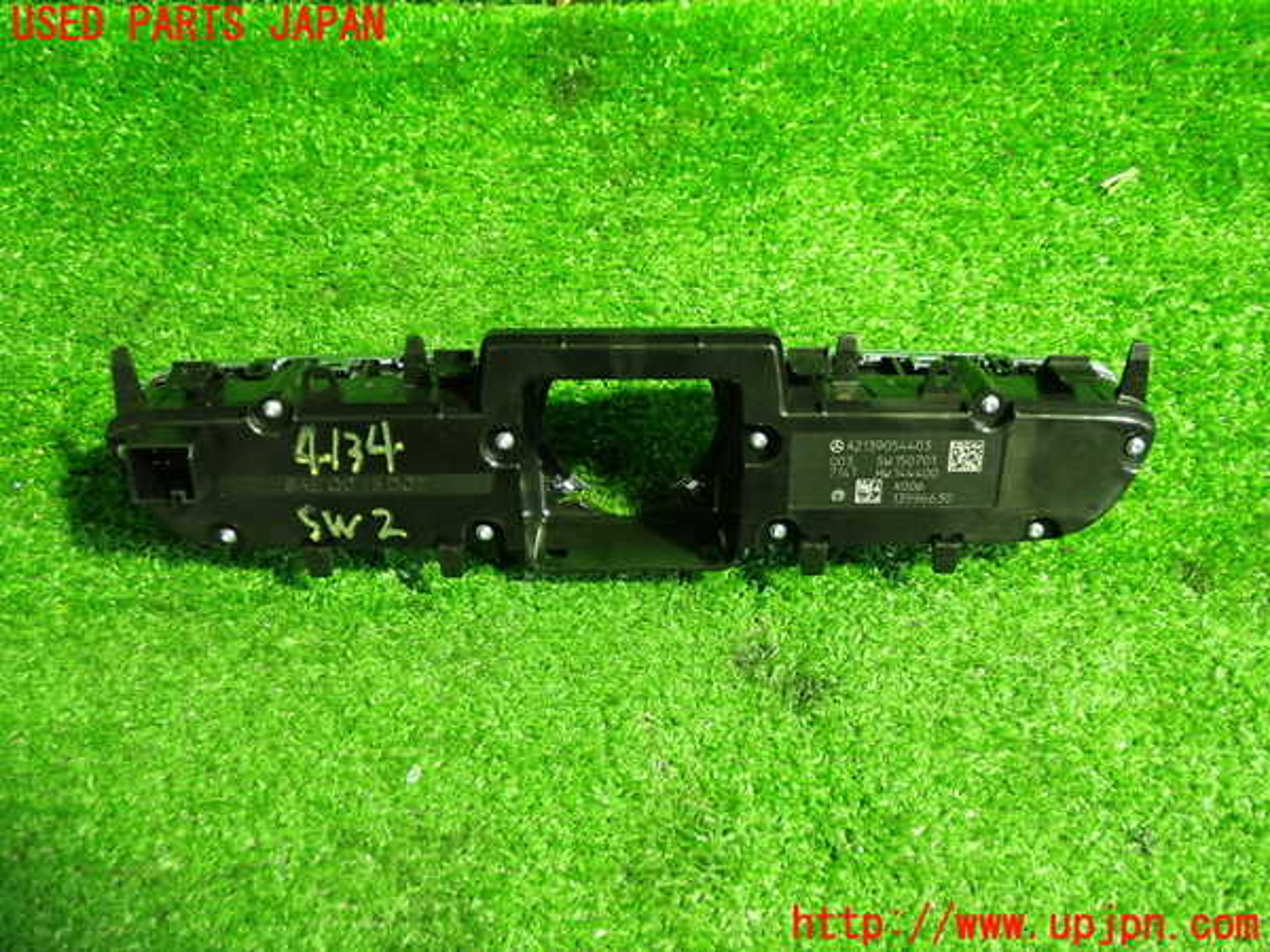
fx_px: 1321
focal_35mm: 36
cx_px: 635
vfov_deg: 39.7
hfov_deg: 51.4
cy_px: 476
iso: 800
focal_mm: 6.37
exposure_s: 1/30
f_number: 2.5
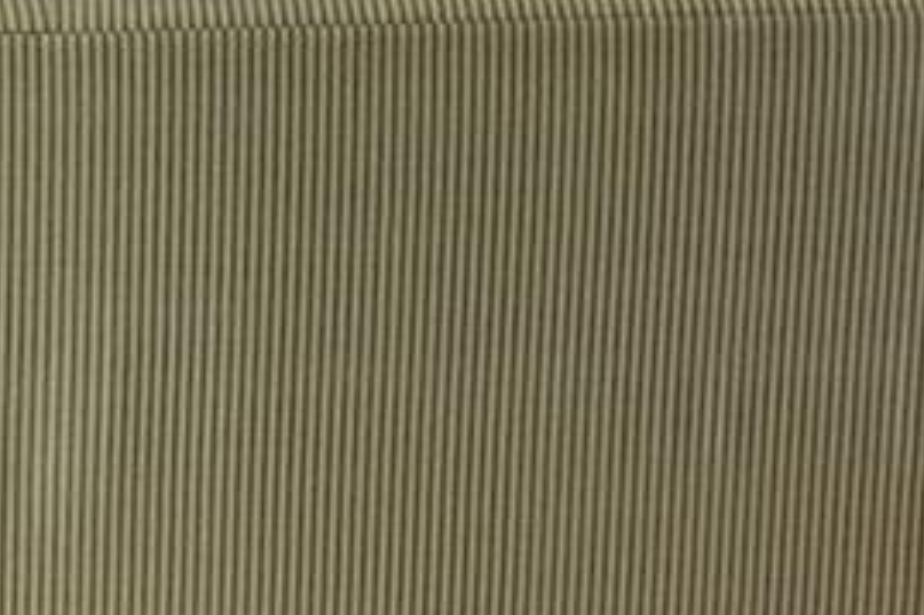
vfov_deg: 11.9
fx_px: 2591
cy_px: -673
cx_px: -7
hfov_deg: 19.6
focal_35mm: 101
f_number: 10
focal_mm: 17
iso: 800
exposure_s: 1/40
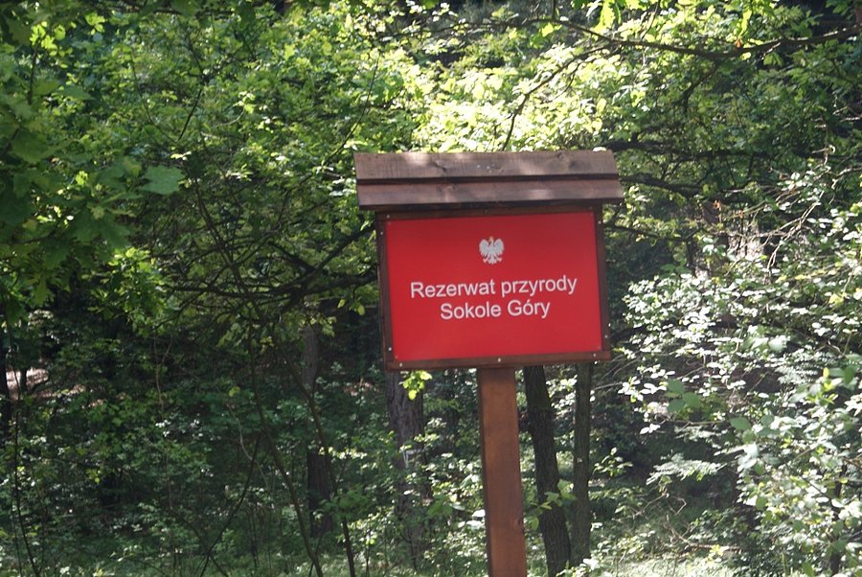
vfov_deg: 13.1
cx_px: 431
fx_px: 2517
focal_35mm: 105
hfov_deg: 19.4
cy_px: 288
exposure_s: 1/125
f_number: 5.6
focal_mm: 70
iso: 160
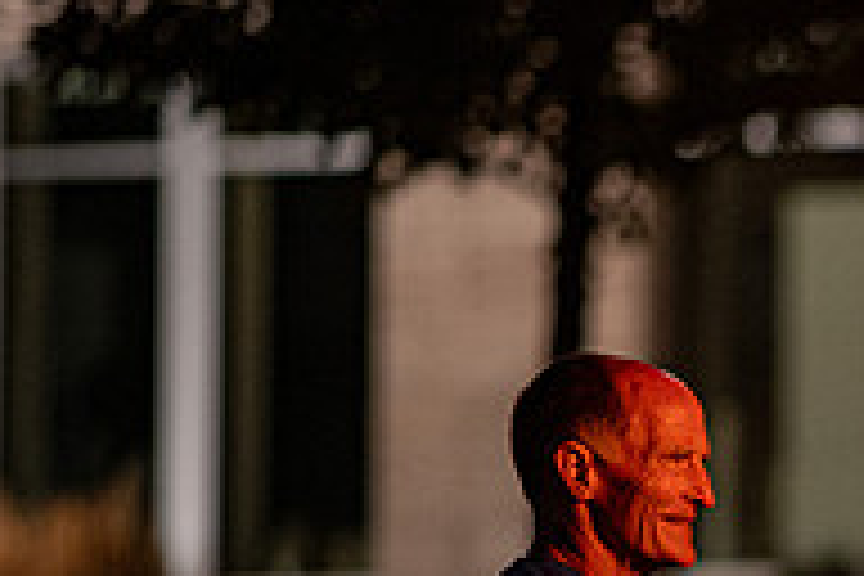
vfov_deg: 3.8
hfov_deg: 5.7
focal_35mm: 358
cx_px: 1350
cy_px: 861
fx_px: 8591
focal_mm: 105
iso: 1600
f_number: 1.4
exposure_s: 1/400
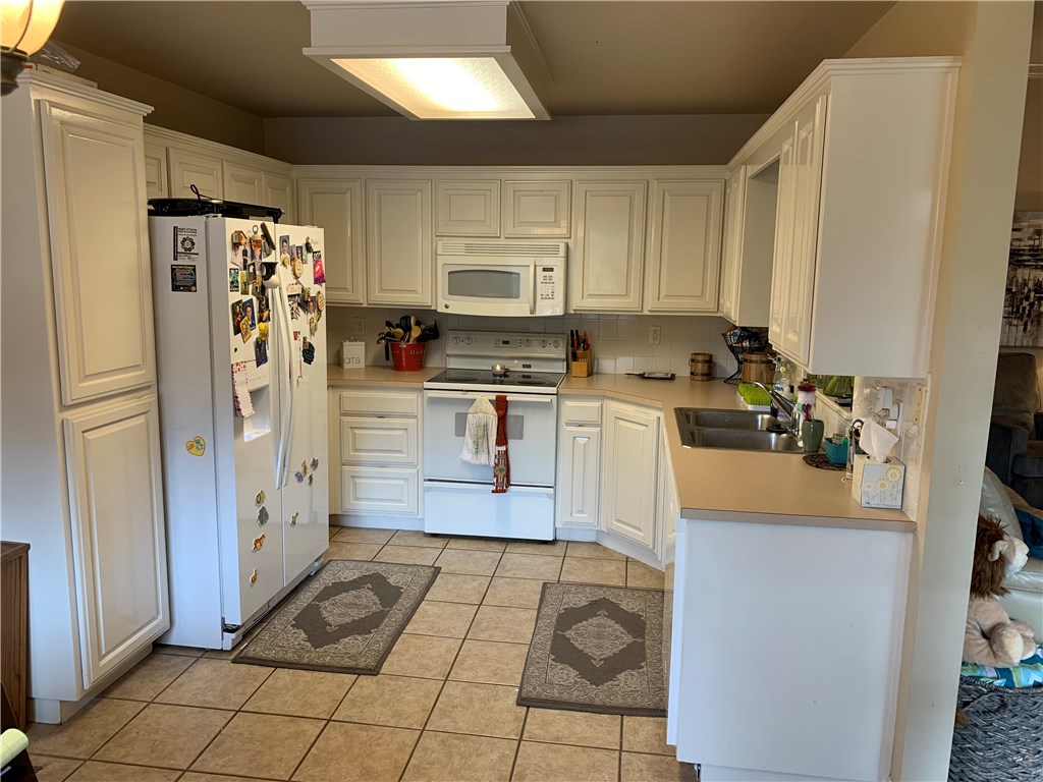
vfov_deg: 53.1
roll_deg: -0.8
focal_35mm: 26
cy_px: 391
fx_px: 783
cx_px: 522
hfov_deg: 67.3
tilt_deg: -8.7
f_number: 1.8
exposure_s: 1/60
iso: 50
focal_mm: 4.25
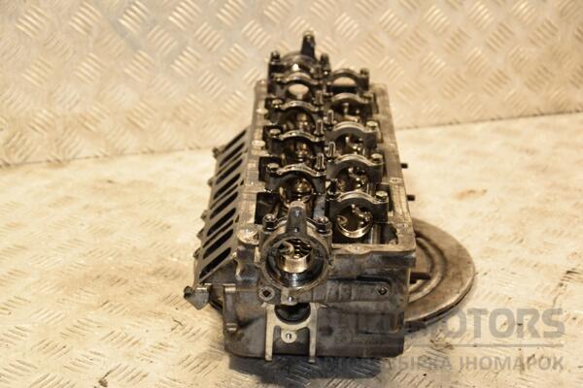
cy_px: 194
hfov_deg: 27.0
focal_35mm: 75
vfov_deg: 18.2
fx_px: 1214
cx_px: 292
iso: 800
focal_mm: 50
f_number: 5
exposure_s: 1/125
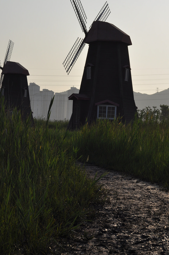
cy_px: 130
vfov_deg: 25.1
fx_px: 572
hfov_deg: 16.8
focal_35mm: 81
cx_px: 77
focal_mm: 40
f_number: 13
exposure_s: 1/500
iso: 200
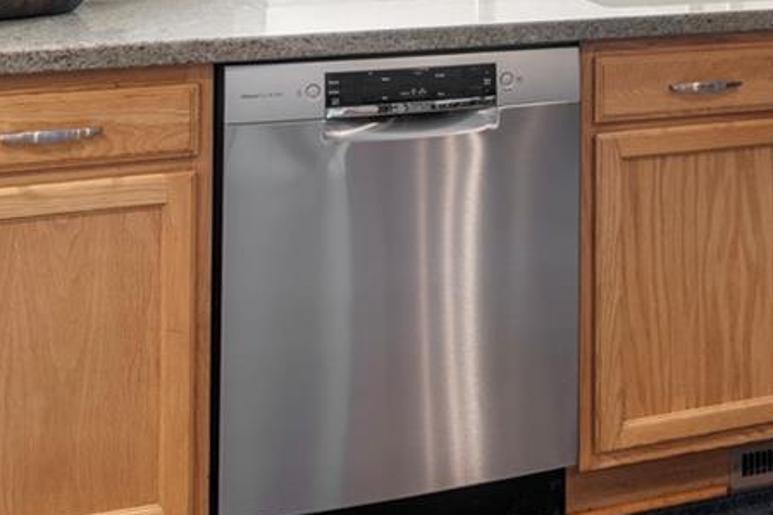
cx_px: 630
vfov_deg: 21.4
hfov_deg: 33.9
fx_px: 1223
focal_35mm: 57
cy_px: -160
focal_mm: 16
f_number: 11
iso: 250
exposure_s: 1/4
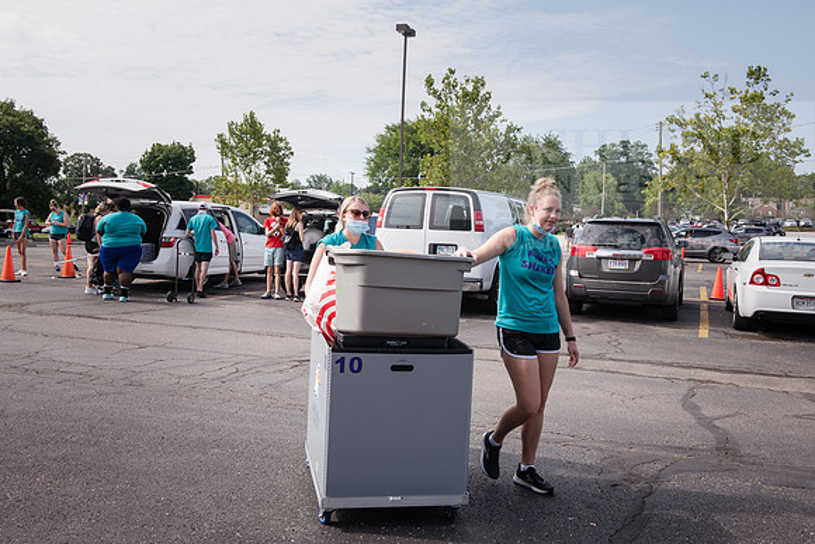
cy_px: 272
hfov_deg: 53.1
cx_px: 408
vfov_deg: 36.9
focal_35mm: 36
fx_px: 815
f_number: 6.3
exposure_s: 1/320
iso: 160
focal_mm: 36
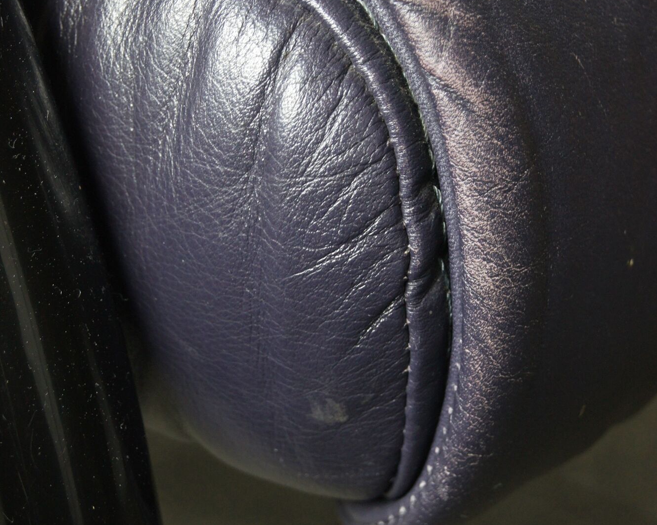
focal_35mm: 106
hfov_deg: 18.1
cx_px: 329
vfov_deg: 14.5
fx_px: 2061
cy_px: 274
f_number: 5.6
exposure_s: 1/40
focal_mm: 50
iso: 400
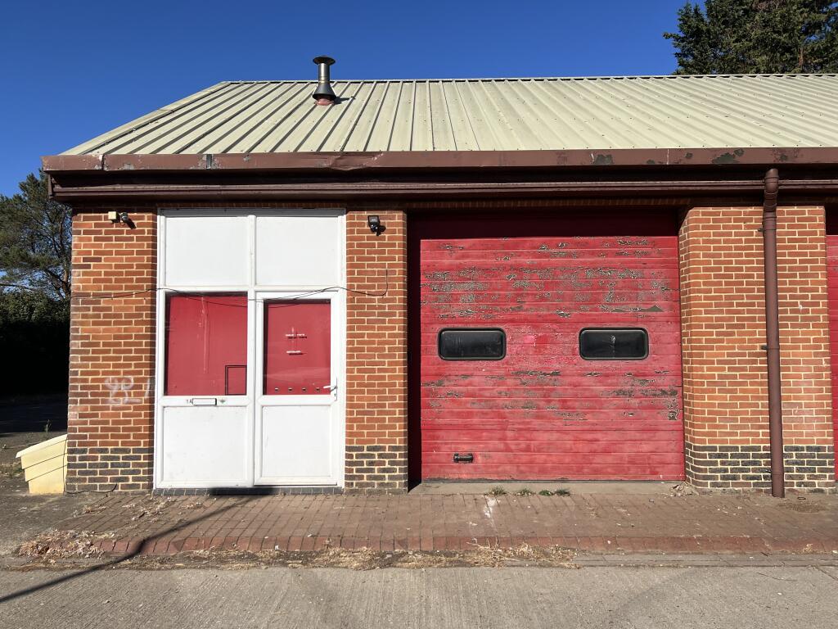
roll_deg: +0.5
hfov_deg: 67.3
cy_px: 314
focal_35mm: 26
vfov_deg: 53.1
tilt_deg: +2.5
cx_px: 419
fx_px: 629
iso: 50
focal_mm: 5.7
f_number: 1.5
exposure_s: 1/6211
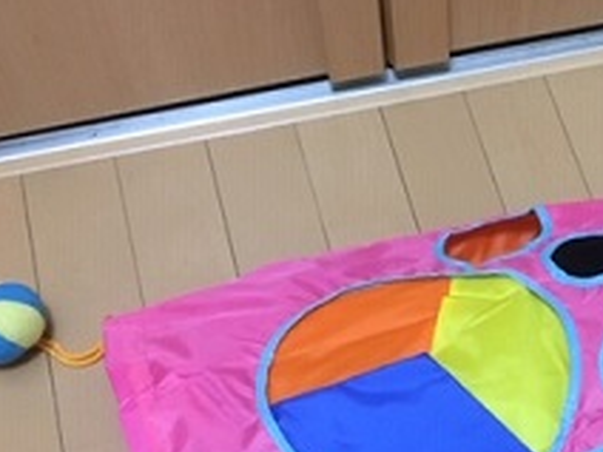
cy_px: 443
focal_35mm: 70
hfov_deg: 26.6
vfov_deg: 20.4
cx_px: 575
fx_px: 1219
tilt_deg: -63.1
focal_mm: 4.15
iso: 125
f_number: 2.2
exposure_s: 1/30
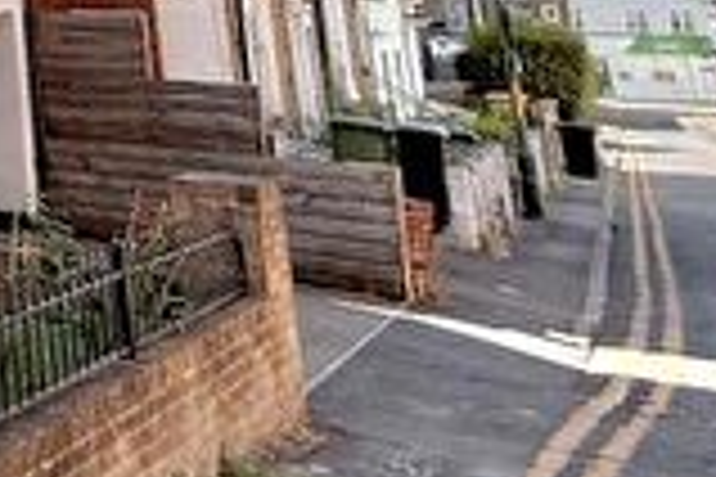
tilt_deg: +14.1
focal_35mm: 64
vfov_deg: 18.3
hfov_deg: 22.4
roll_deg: -0.8
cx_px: -491
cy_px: -286
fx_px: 1273
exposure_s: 1/461
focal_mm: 2.22
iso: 50
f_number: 2.2
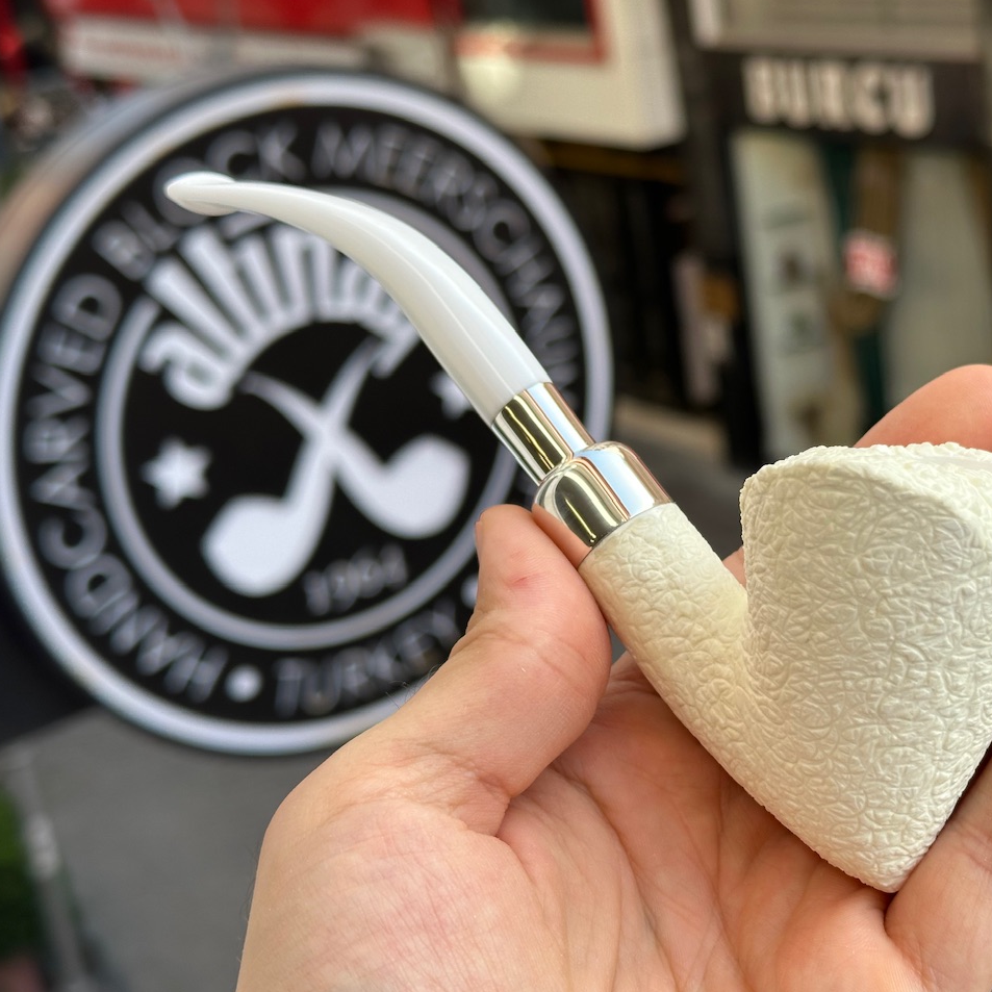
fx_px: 1848
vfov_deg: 30.0
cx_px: 654
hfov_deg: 29.9
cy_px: 497
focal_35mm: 57
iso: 64
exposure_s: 1/668
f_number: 1.78
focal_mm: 6.86
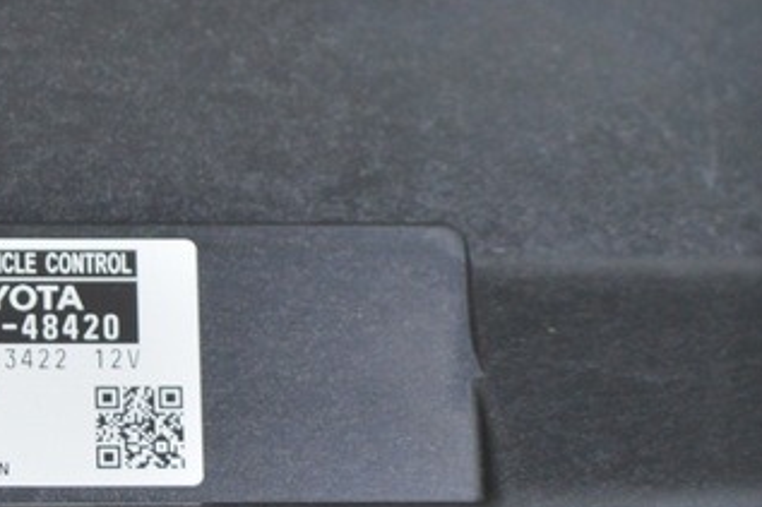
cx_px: 123
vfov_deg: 7.1
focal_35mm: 194
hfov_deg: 10.6
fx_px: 4104
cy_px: 78
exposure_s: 1/20
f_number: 5.6
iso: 400
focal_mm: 40
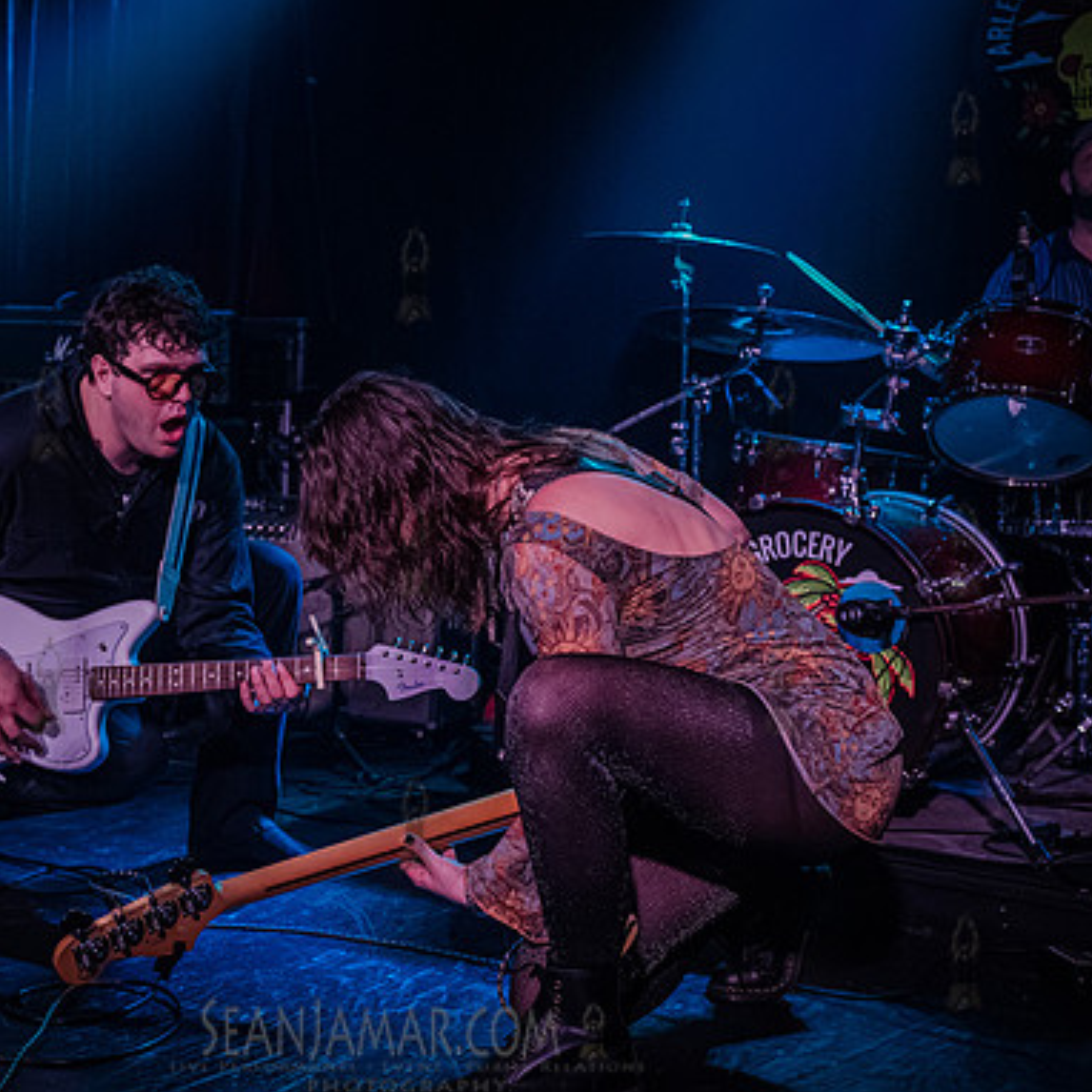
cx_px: 344
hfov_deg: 34.3
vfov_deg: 34.7
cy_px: 498
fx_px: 1749
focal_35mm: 49
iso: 16000
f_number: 3.2
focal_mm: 35
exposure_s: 1/400
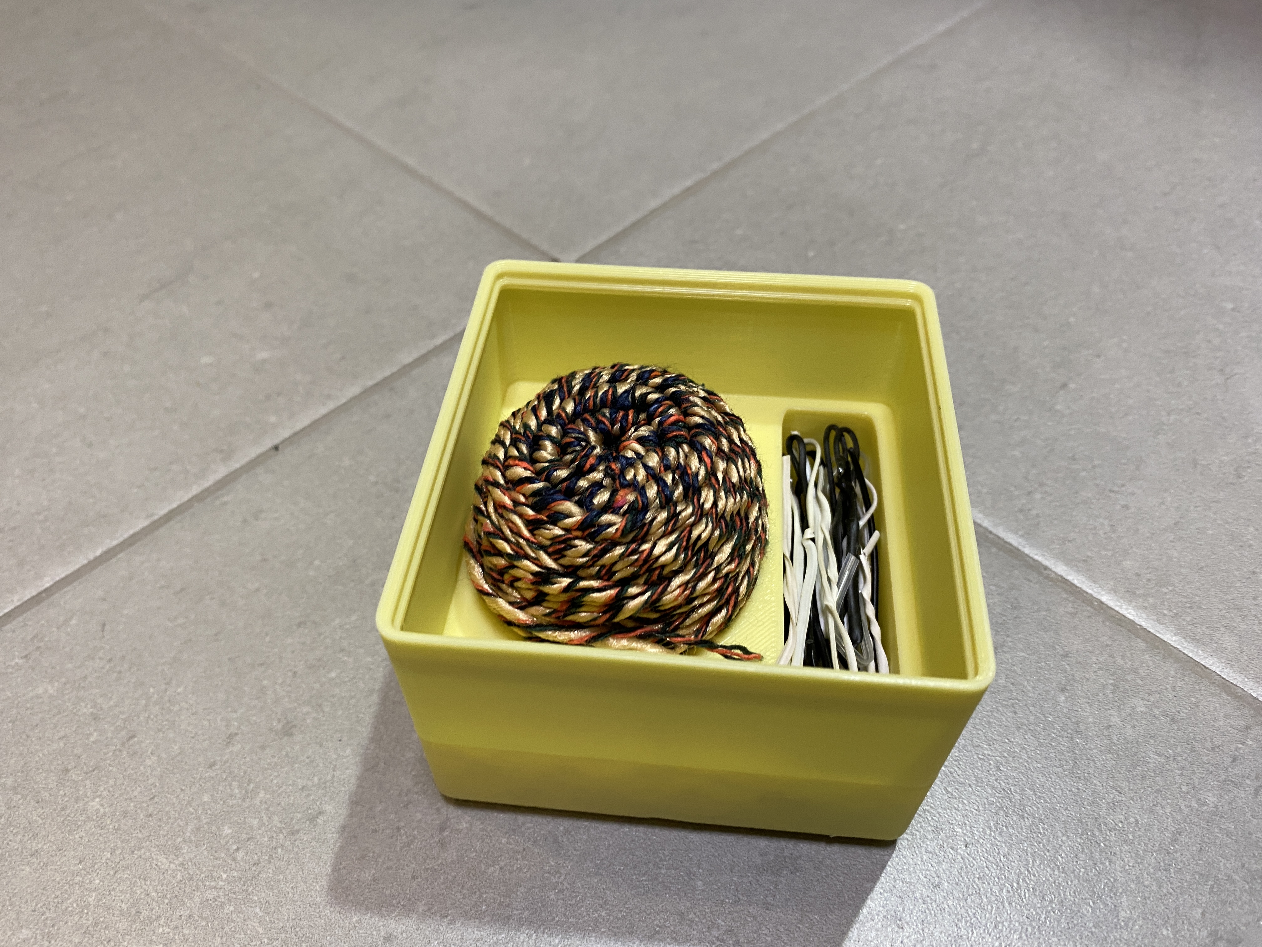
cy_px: 474
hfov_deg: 67.3
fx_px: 948
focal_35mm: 26
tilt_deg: -49.6
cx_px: 631
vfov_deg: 53.1
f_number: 1.8
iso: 125
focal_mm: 4.25
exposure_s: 1/60
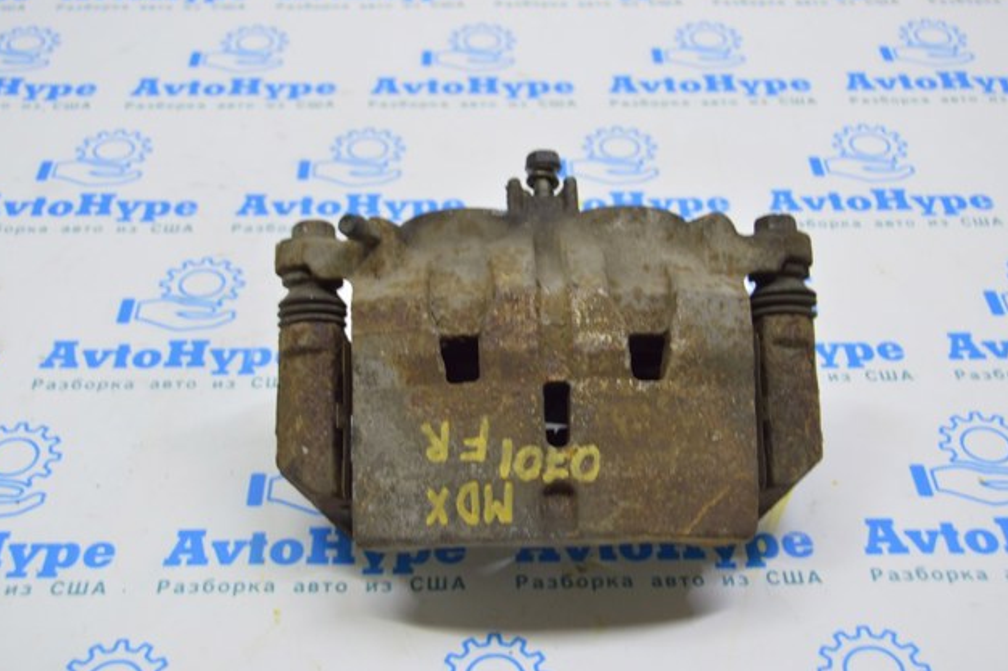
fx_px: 1372
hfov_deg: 40.4
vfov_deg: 27.5
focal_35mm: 49
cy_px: 332
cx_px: 496
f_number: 5.6
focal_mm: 32
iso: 400
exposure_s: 1/20
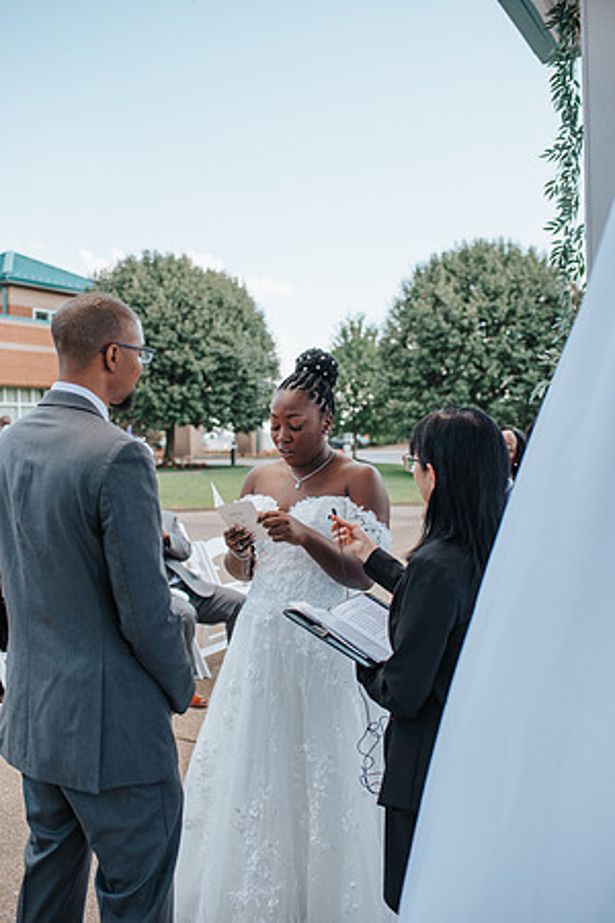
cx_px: 308
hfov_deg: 37.9
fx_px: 897
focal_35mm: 35
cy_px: 462
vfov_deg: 54.4
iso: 160
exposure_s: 1/1000
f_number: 3.2
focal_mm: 35
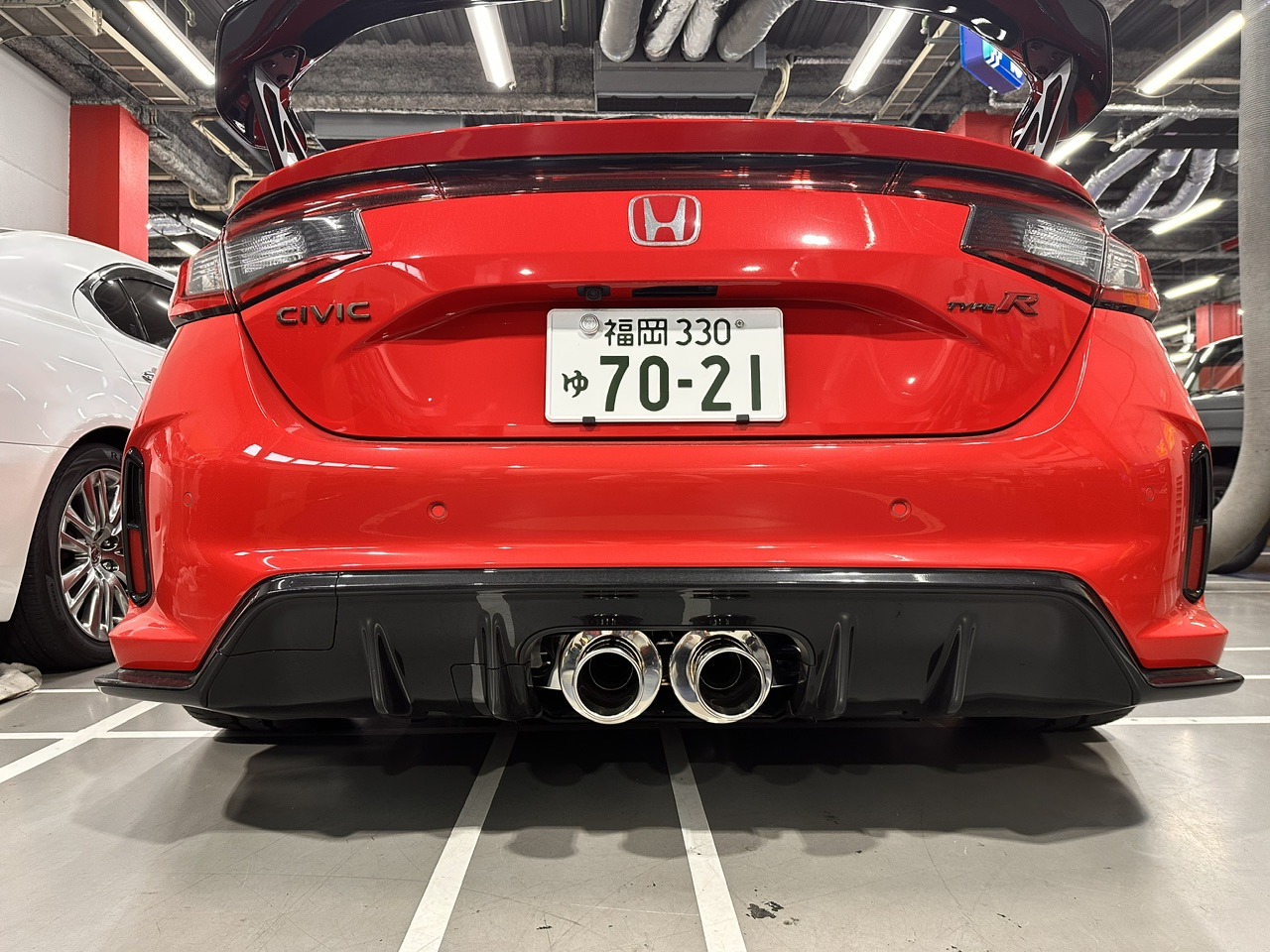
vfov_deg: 56.8
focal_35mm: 24
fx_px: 881
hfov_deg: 71.6
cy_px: 476
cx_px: 635
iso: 250
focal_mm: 6.86
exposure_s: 1/60
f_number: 1.78
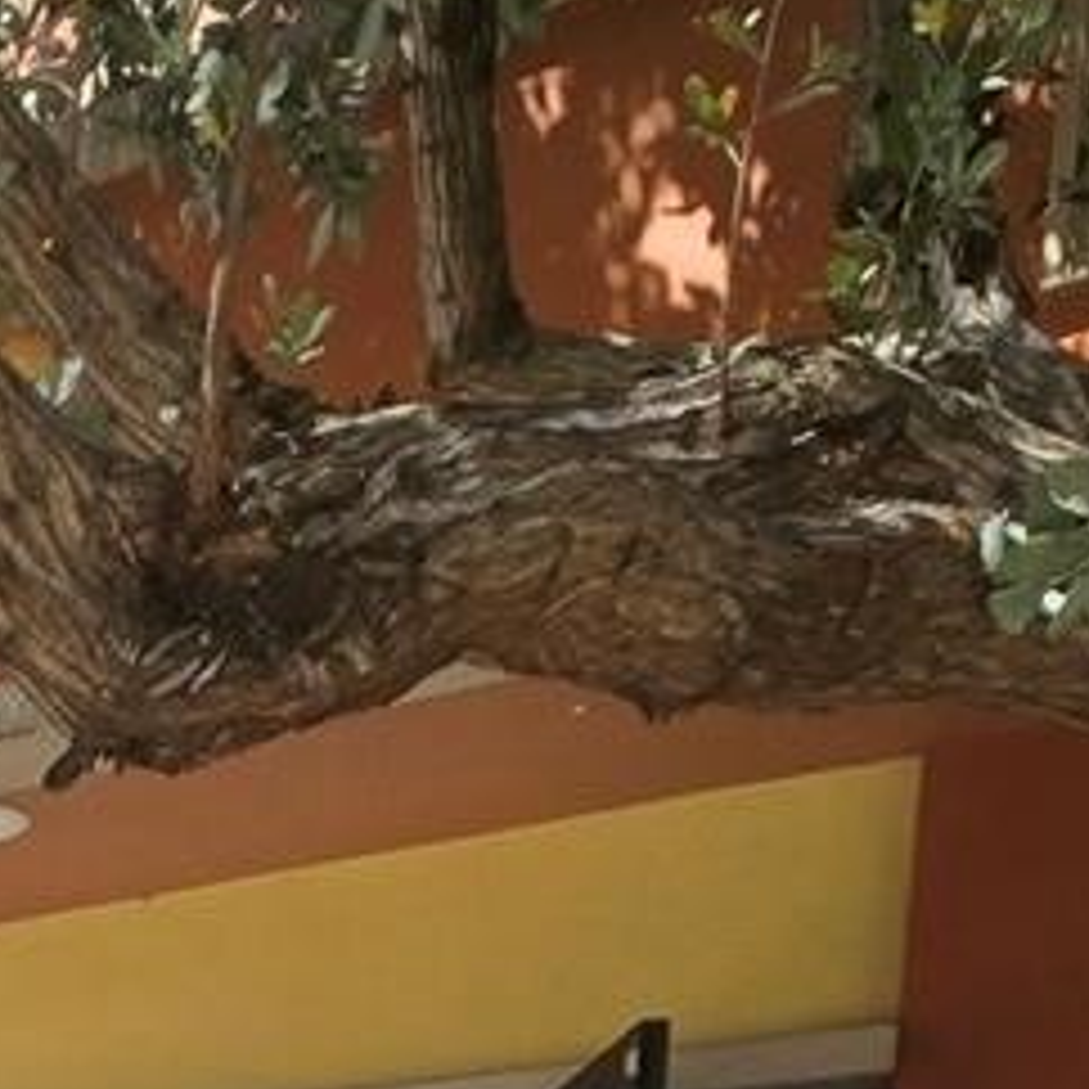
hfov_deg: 25.9
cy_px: 1858
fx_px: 2029
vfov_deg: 21.7
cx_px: -315
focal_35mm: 57
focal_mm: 2.2
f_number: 2.2
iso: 50
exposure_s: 1/1087
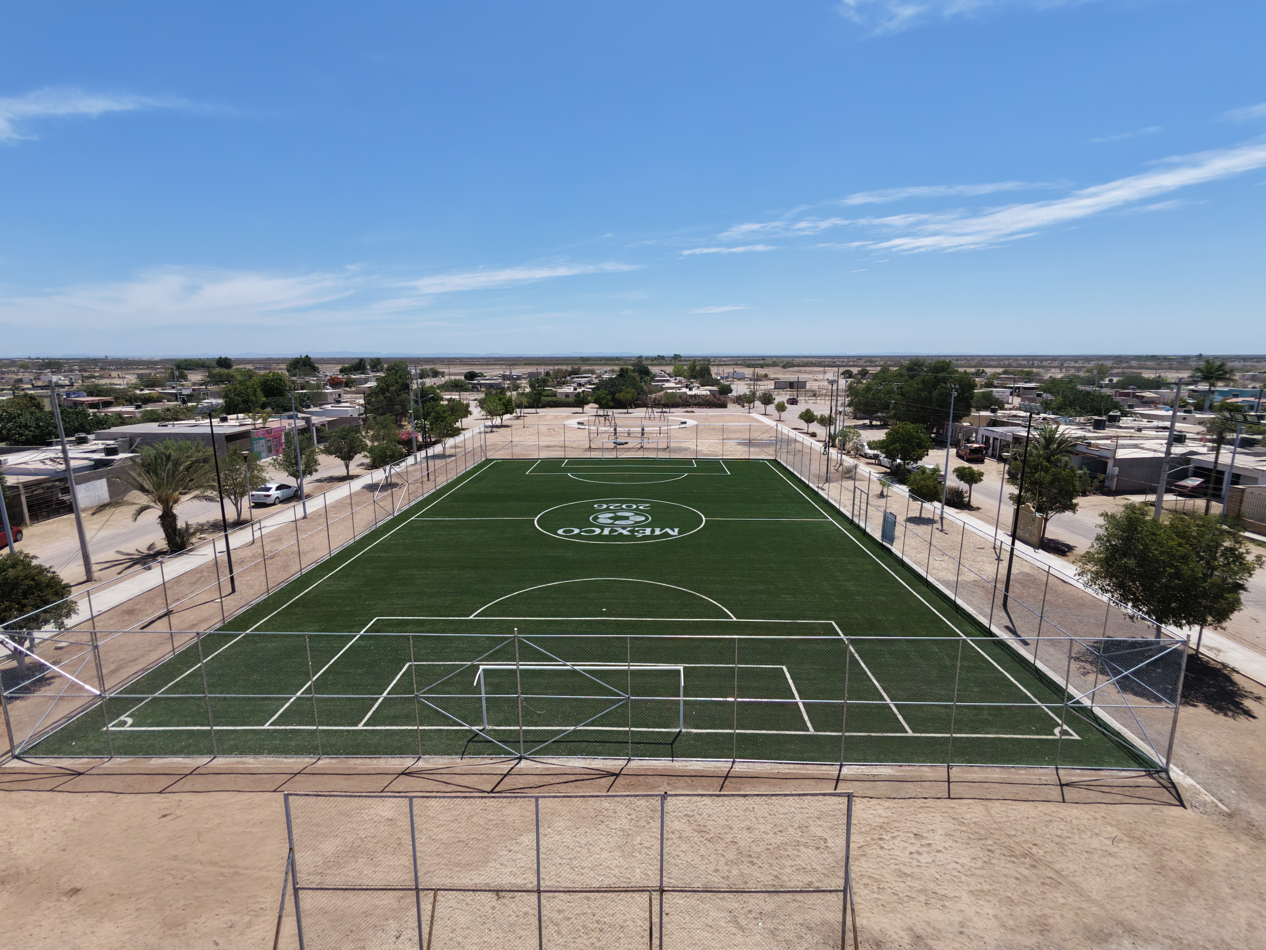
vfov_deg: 78.1
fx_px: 585
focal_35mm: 16
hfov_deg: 94.5
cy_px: 475
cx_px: 633
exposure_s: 1/2500
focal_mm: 3.05
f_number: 2.2
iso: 150
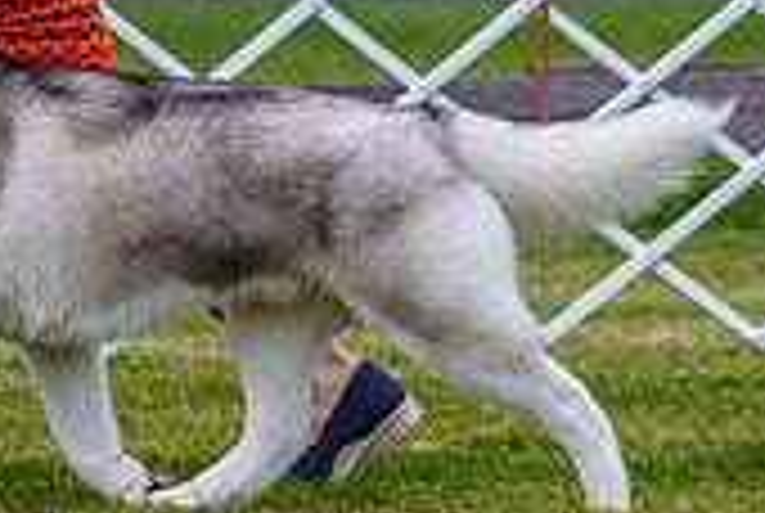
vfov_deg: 2.0
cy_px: 92
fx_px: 14496
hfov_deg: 3.0
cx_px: 54
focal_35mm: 681
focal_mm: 200
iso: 125
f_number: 4
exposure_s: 1/500
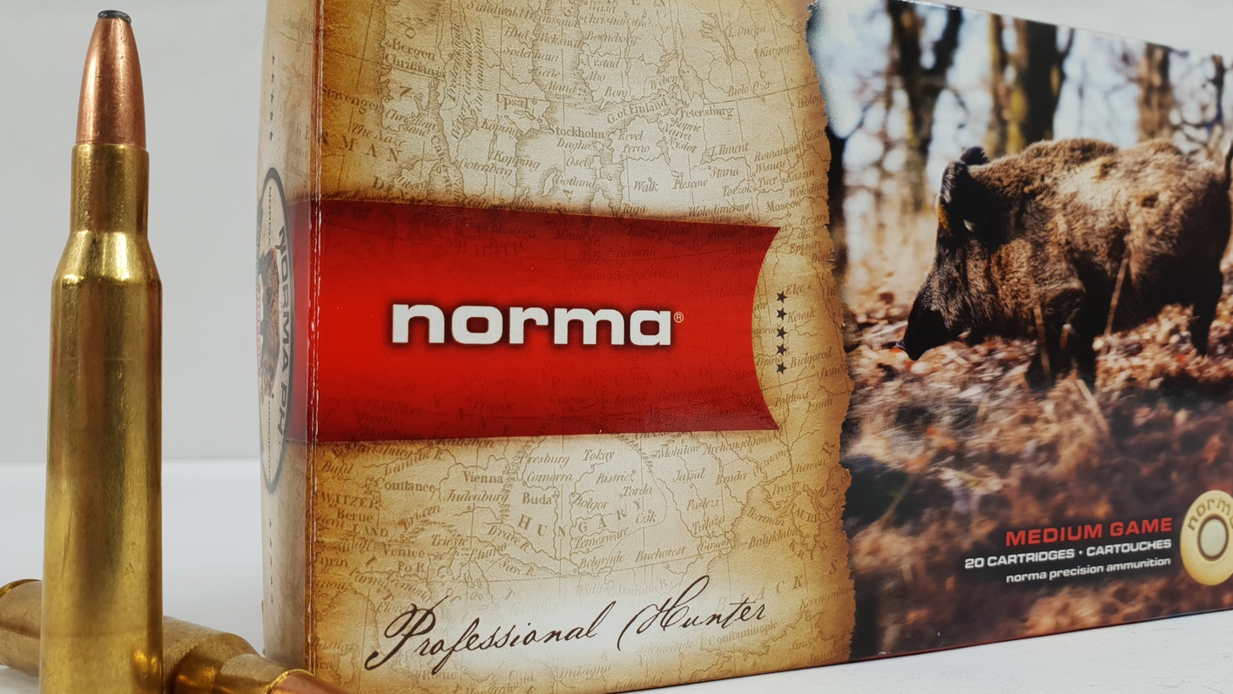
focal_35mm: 32
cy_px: 335
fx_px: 1046
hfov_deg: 61.0
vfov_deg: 36.7
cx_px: 646
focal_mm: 4.3
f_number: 2.4
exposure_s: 1/50
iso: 64
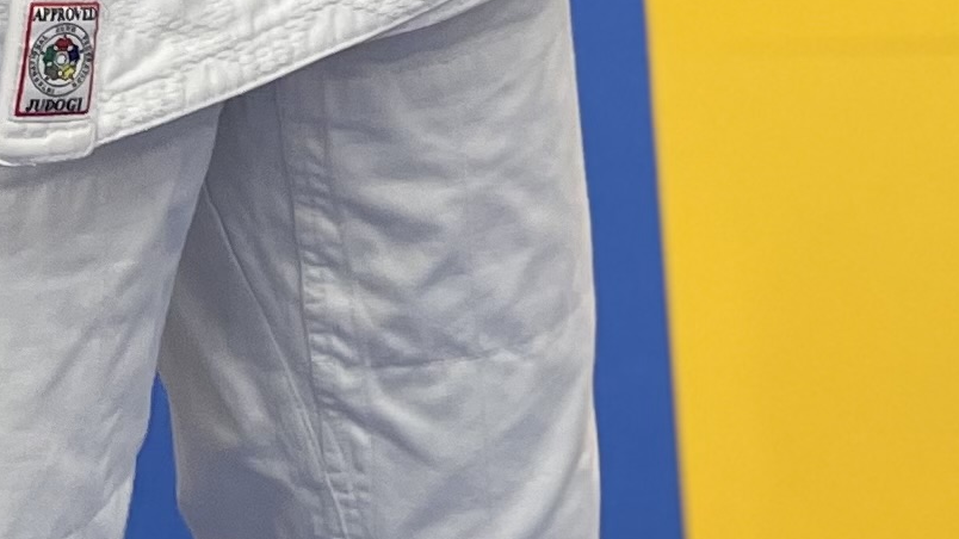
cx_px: 571
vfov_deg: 7.4
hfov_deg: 15.1
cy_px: -1132
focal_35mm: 142
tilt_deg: -6.5
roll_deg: +0.7
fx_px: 3610
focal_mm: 4.2
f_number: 1.6
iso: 80
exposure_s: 1/100
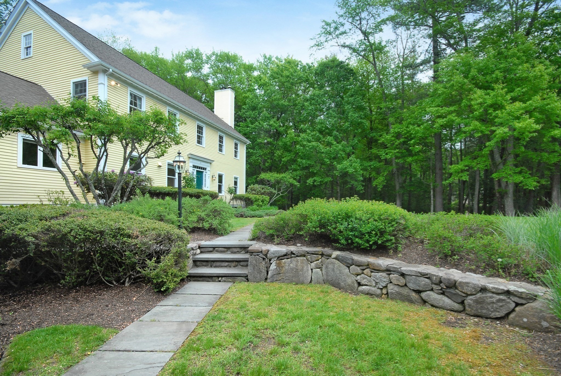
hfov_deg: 94.9
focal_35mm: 16
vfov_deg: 72.2
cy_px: 188
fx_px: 257
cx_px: 280
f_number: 10
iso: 400
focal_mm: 11
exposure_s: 1/100
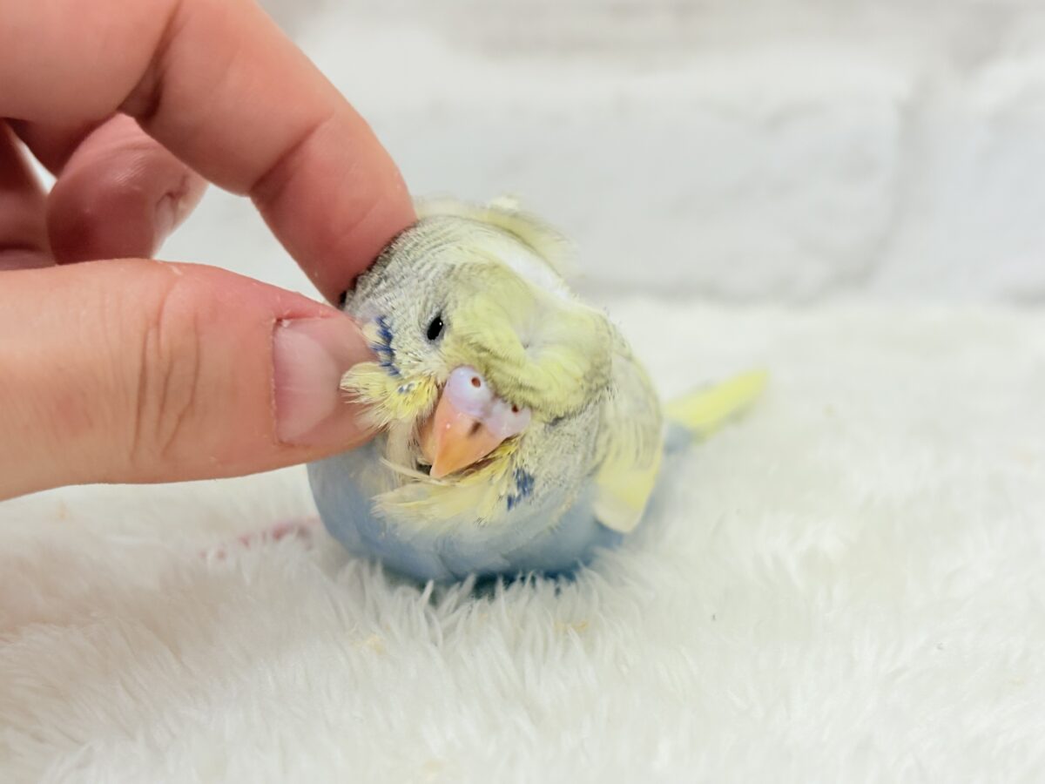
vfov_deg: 28.0
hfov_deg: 36.8
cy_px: 392
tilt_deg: -12.2
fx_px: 1570
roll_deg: +0.7
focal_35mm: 52
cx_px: 522
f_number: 1.6
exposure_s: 1/100
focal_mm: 5.96
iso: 80
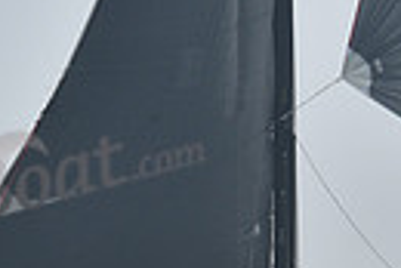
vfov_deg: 2.1
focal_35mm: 648
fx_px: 7226
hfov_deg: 3.2
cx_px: 367
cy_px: 313
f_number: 10
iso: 250
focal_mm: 145
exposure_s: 1/800
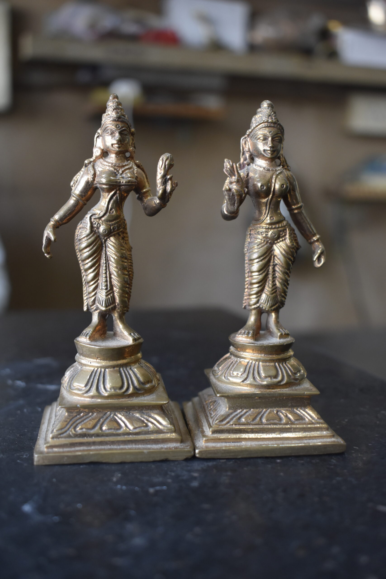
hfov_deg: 34.2
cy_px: 290
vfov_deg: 49.6
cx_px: 193
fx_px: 627
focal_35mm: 39
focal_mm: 26
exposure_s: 1/60
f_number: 4.5
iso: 800
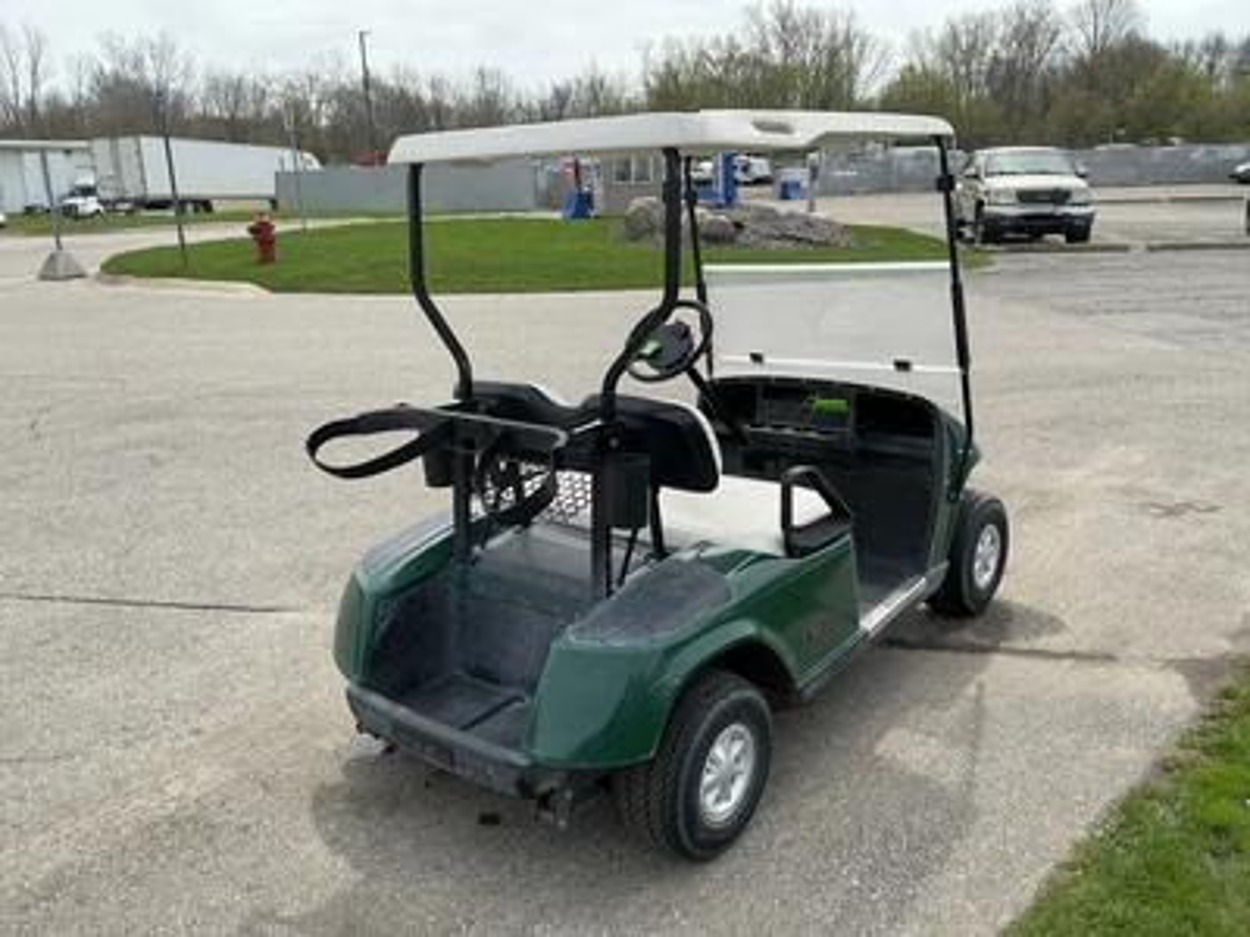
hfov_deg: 63.4
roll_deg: +2.2
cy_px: 468
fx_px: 1011
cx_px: 625
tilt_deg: -15.8
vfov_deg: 49.7
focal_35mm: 28
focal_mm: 3
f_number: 1.8
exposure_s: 1/1412
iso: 25
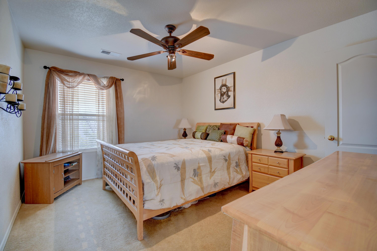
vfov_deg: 77.3
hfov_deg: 100.4
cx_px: 188
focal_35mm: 15
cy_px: 126
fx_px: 157
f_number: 4.5
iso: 100
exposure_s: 1/2.5
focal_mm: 10
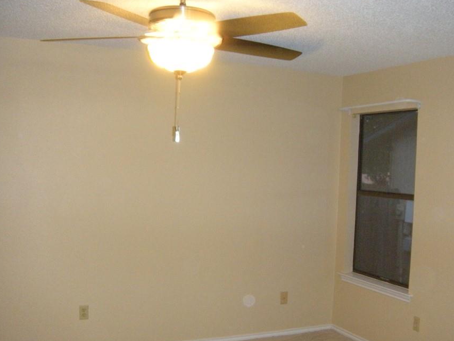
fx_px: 551
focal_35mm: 42
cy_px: 190
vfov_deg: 34.3
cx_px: 259
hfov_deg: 44.7
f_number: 3.8
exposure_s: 1/30
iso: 400
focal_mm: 5.9
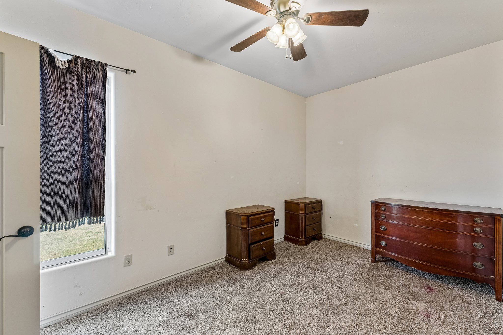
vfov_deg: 77.3
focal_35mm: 15
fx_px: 210
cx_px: 252
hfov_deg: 100.4
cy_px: 168
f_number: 8
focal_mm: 10
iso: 200
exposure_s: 1/20
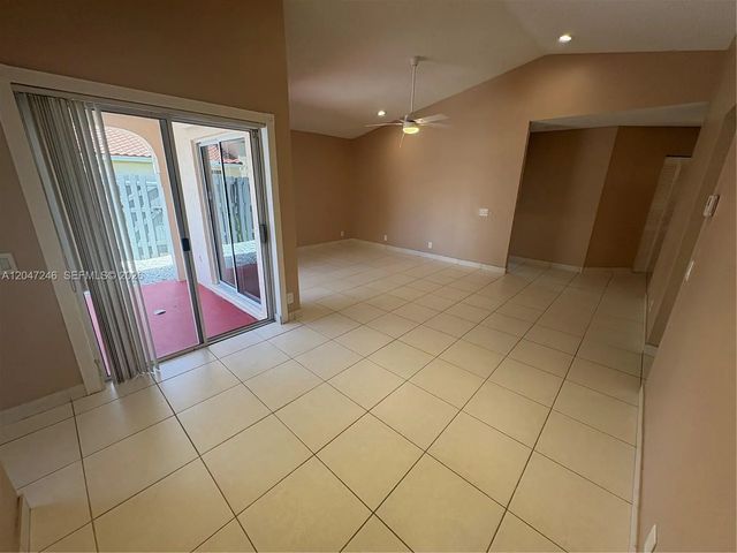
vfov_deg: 85.7
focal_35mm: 14
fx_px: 298
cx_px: 368
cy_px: 276
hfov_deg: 102.1
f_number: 2.2
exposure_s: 1/120
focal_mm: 2.22
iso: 64
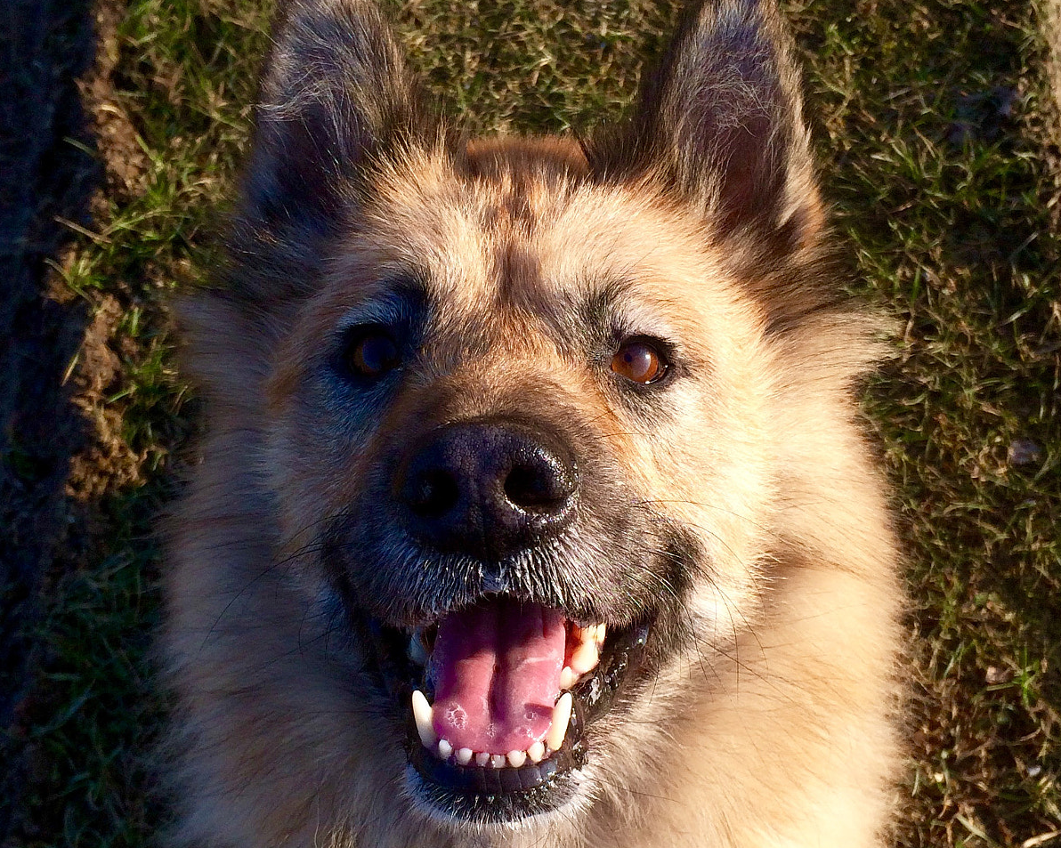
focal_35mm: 38
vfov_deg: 38.8
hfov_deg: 47.9
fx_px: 1193
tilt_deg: -73.0
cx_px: 531
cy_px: 544
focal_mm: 4.15
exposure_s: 1/1325
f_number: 2.2
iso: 32
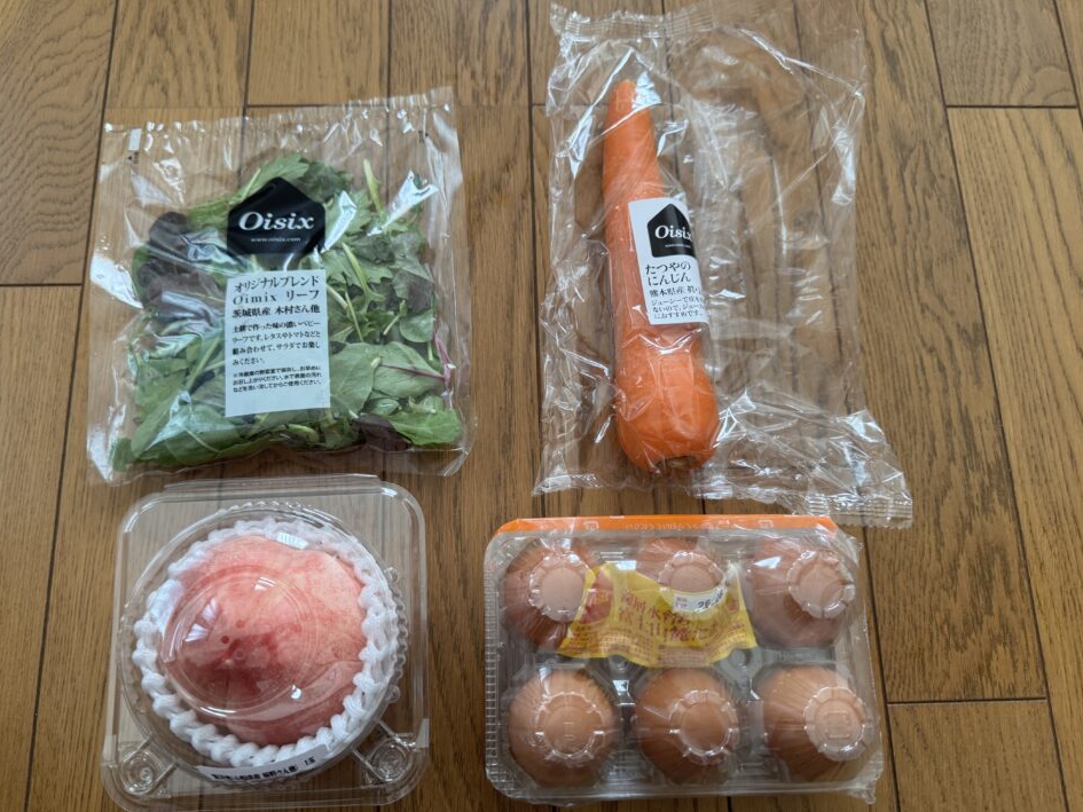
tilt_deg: -74.6
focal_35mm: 26
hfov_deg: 67.2
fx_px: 814
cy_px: 423
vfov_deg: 53.1
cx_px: 508
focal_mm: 6.76
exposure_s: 1/62
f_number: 1.78
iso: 200
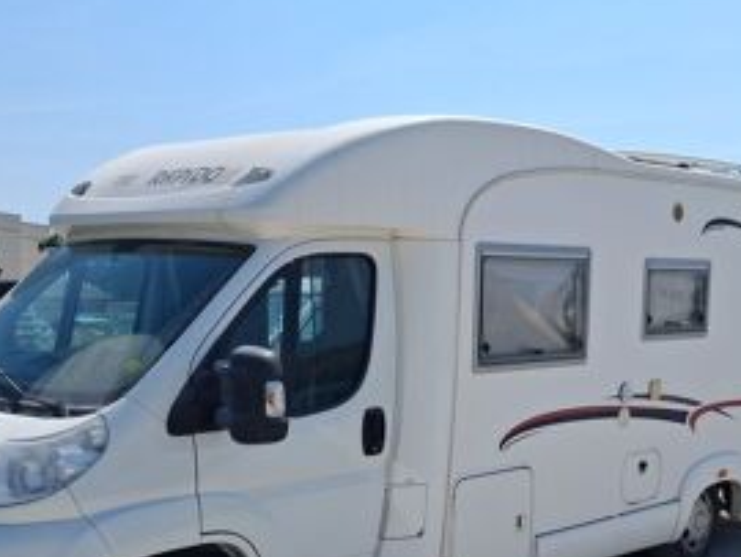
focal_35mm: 48
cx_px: 381
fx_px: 1028
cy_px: 390
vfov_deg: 30.0
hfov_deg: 39.6
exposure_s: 1/925
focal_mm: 4
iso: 25
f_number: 1.8
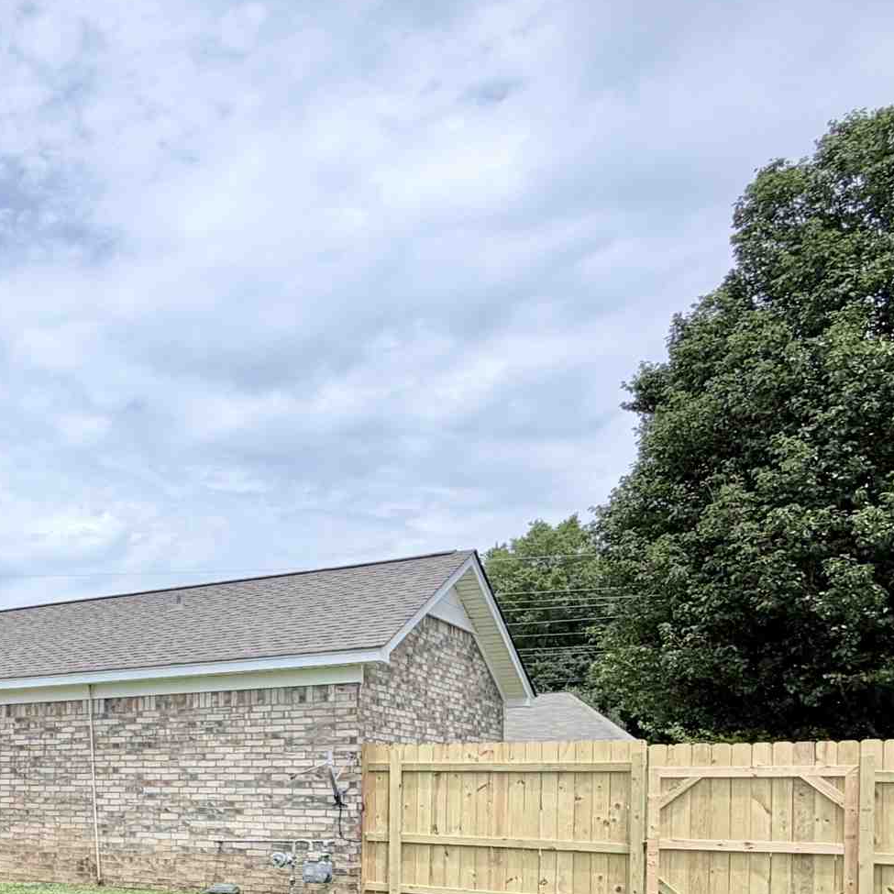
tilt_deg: +0.3
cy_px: 795
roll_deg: -0.3
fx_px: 1140
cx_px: -226
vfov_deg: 39.9
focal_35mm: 39
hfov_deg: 33.3
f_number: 2.2
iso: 20
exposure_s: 1/1235
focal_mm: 2.22
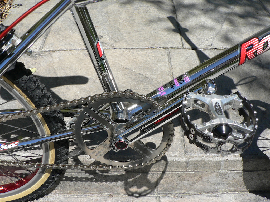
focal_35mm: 36
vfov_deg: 39.7
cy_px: 101
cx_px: 135
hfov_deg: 51.4
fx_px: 281
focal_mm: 6
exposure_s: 1/400
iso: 80
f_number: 5
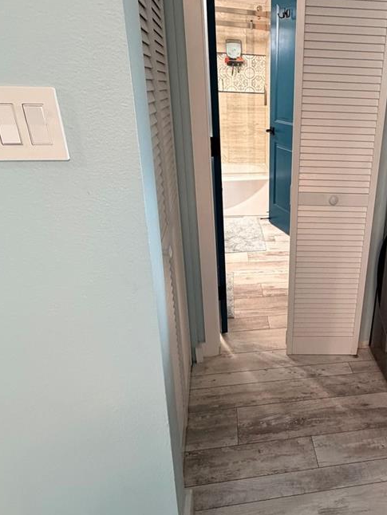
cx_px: 299
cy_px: 246
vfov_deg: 67.2
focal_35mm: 26
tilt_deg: -21.5
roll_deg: -2.5
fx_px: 387
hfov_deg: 50.5
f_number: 2.2
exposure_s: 1/60
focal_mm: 2.22
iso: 320
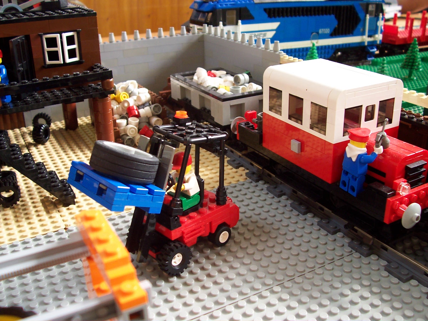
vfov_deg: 38.7
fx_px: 457
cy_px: 160
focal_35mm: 37
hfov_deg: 50.1
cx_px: 214
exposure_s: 1/30
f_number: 2.8
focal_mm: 5.6
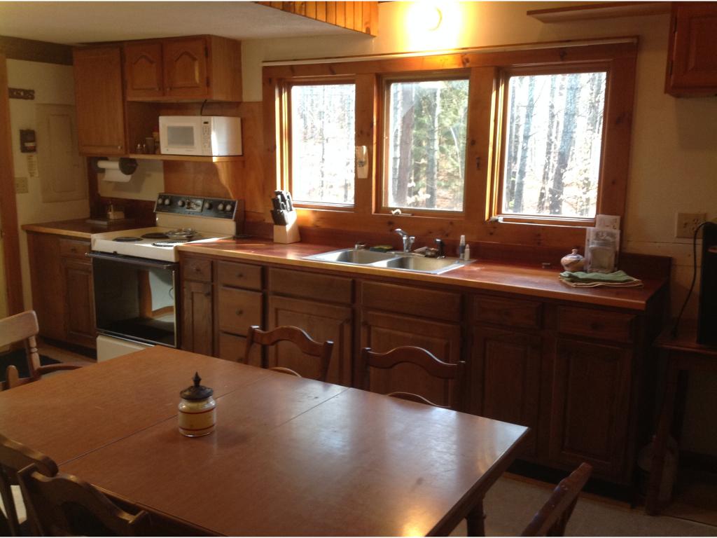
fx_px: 725
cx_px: 358
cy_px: 269
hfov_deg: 52.6
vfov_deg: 40.7
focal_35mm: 35
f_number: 2.4
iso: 100
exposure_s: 1/15
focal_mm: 4.28
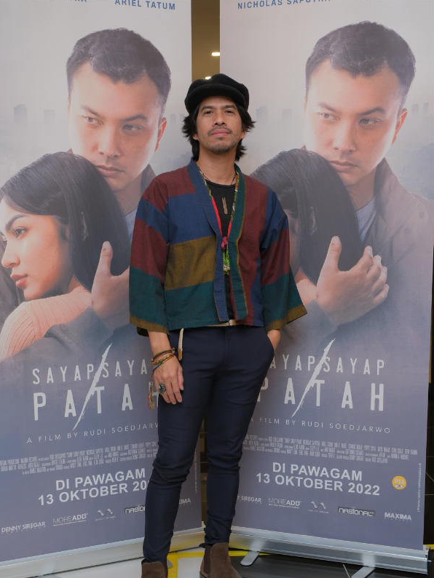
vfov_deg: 31.6
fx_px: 1019
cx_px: 216
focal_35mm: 61
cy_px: 324
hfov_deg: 24.0
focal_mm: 37.6
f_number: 4
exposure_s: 1/60
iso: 1250
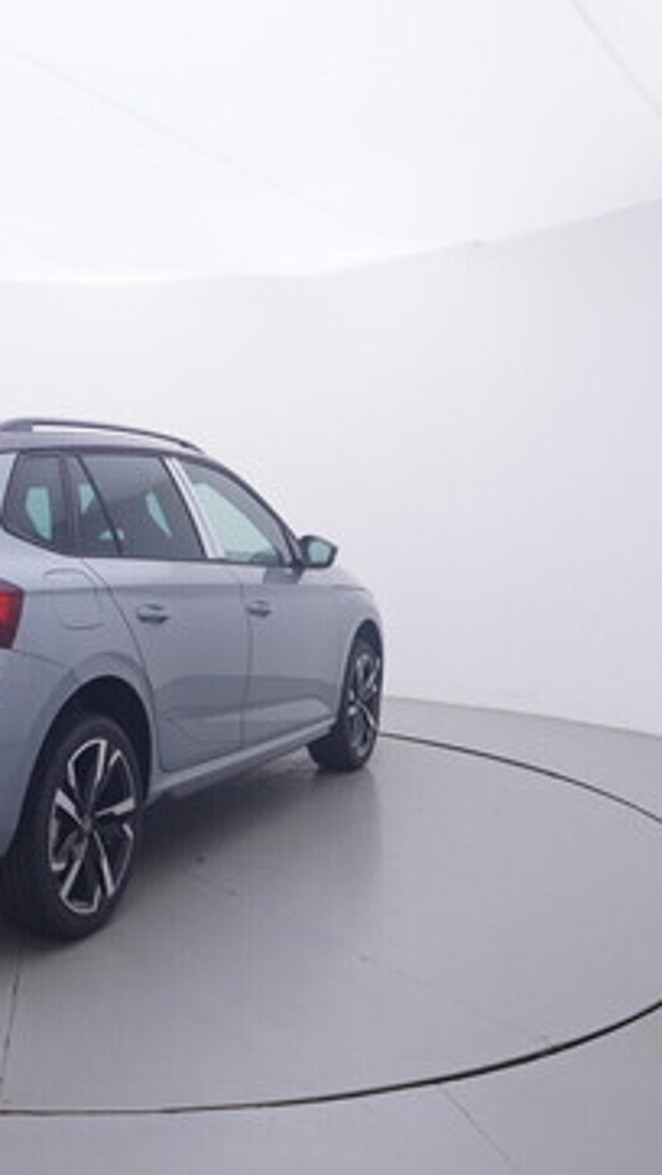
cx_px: 41
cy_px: 583
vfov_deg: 55.5
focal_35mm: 36
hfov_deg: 31.2
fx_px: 1115
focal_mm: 15
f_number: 5
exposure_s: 1/80
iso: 200
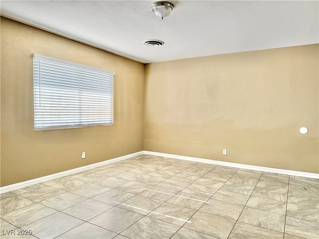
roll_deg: -0.7
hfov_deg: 71.6
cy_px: 120
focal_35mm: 24
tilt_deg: -2.2
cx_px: 160
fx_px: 221
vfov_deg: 56.8
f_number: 1.78
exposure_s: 1/238
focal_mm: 6.76
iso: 100
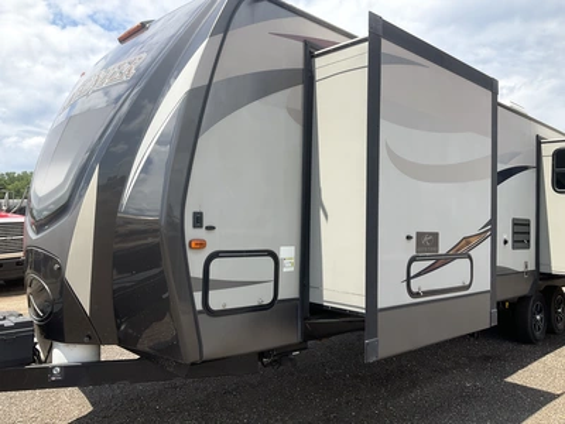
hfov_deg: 61.7
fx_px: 473
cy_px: 212
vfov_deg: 48.2
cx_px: 282
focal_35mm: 29
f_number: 1.8
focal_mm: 3
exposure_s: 1/1055
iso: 25
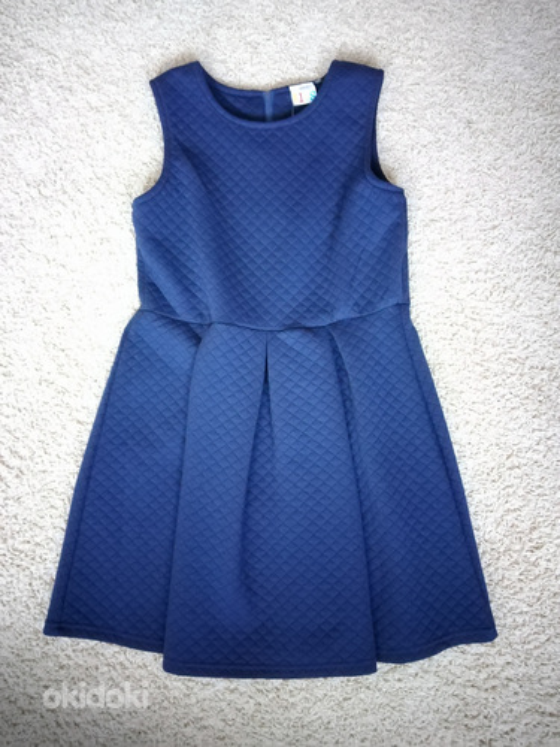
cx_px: 280
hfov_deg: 53.1
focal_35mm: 26
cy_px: 374
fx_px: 561
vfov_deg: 67.3
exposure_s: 1/15
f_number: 1.8
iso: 3062
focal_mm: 3.6
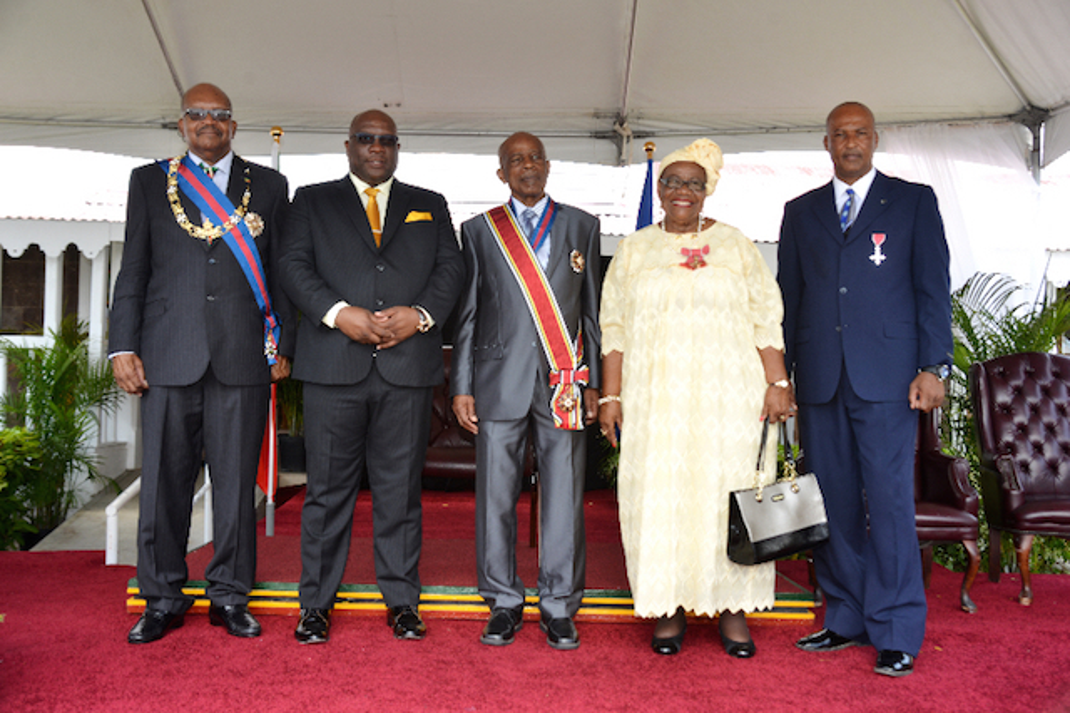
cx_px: 535
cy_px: 356
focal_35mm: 35
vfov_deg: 37.8
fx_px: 1040
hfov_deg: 54.5
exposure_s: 1/60
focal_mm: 35
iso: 100
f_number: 7.1
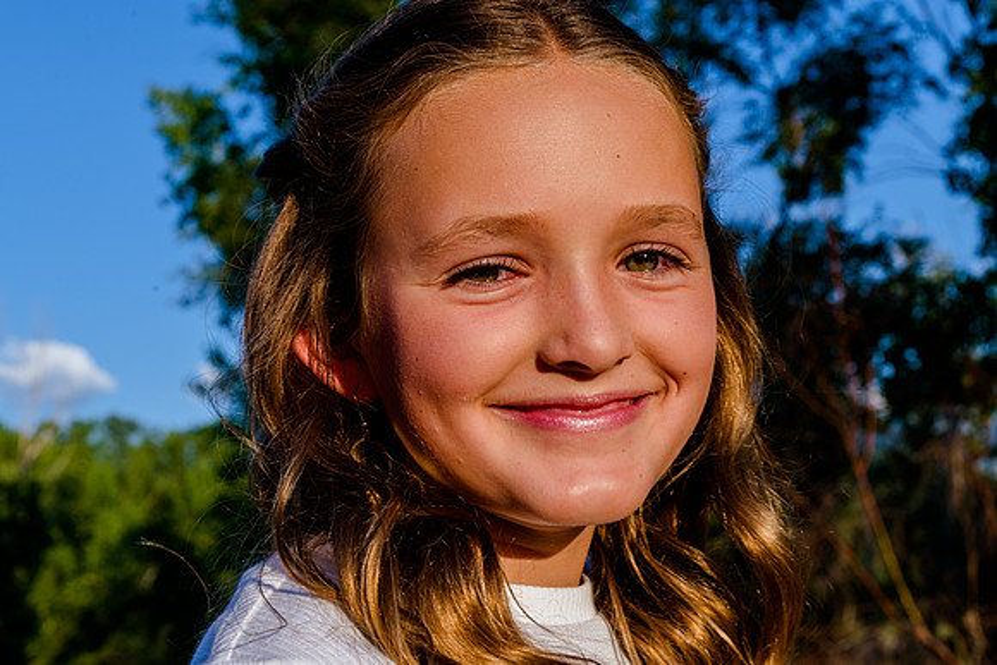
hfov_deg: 31.9
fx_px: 1741
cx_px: 540
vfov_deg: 21.6
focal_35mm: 63
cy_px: 332
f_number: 11
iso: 200
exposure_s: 1/160
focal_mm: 58
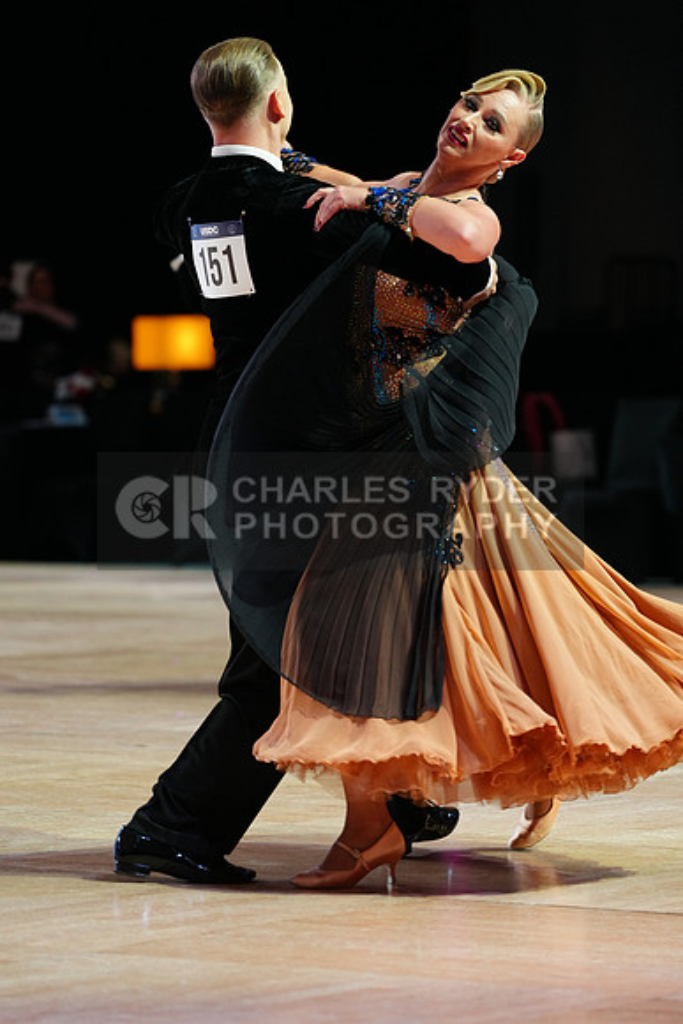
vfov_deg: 11.4
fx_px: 5119
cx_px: 342
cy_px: 512
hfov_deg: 7.6
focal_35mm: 180
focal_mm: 180
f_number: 4
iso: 2500
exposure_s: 1/320
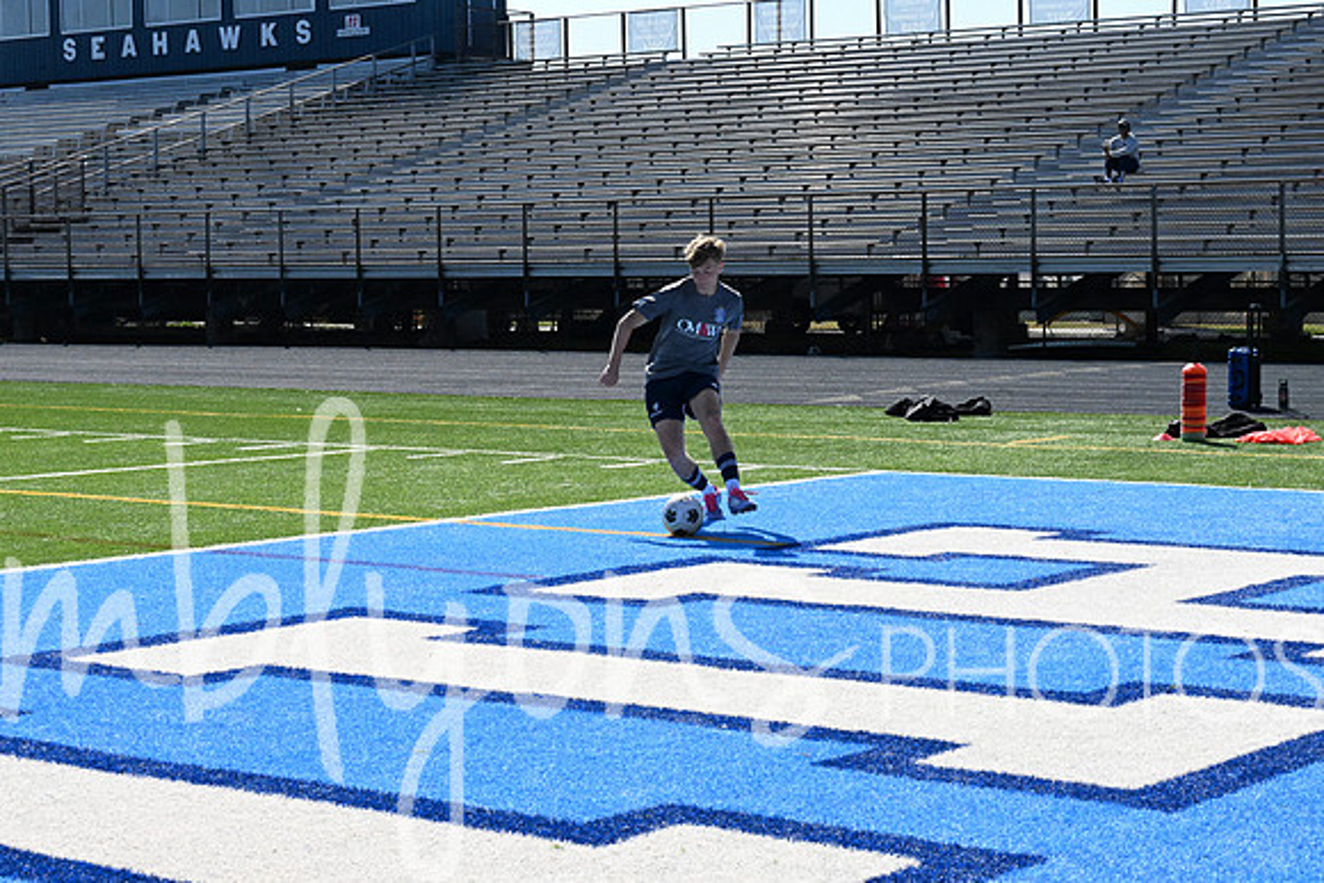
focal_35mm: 70
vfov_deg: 19.5
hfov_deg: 28.8
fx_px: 2575
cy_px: 442
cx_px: 662
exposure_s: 1/4000
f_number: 16
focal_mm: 70
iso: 6400
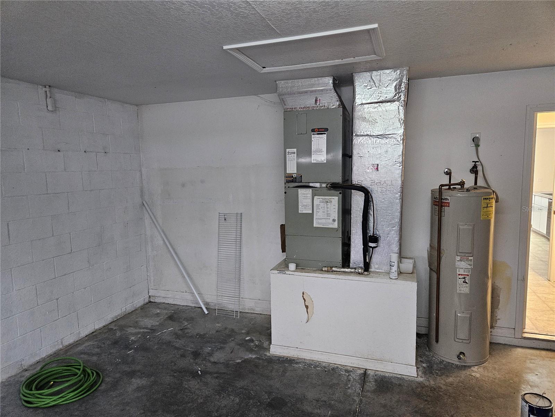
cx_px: 278
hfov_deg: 73.9
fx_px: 369
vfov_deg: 58.9
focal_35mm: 23
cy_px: 208
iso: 500
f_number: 1.8
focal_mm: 5.4
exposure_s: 1/120
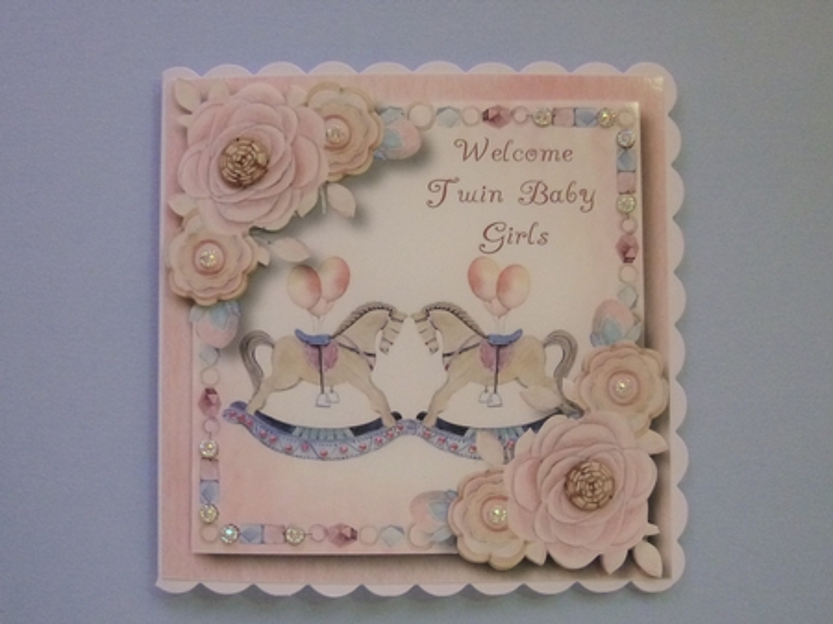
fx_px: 601
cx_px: 416
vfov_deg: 54.8
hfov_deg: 69.4
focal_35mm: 25
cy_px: 312
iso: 400
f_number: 3.1
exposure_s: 1/25
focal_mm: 4.5
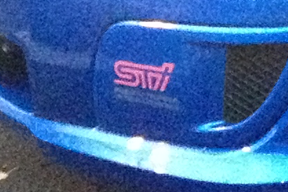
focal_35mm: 284
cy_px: -359
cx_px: 960
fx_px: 2273
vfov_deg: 4.7
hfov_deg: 6.4
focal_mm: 4.28
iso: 640
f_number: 2.4
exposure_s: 1/20
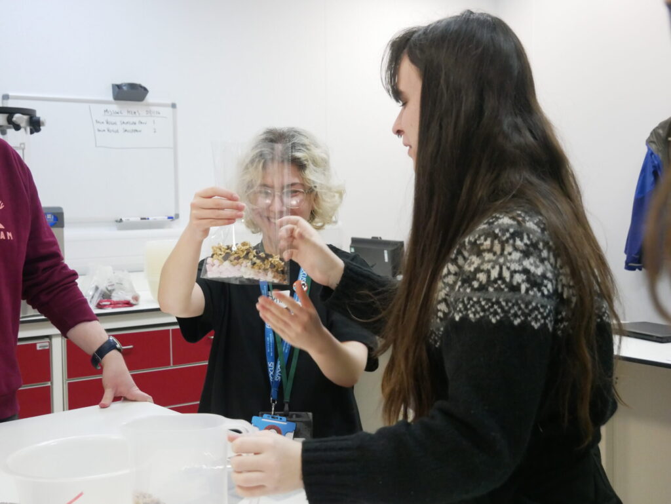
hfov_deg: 41.2
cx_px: 336
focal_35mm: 46
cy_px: 252
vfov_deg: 31.5
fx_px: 892
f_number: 4.3
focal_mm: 23
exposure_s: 1/125
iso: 2500
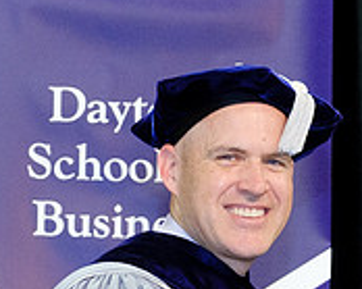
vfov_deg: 6.9
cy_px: 497
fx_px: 2345
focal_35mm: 219
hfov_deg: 8.8
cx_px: 372
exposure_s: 1/125
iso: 1600
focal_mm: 27.4
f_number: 4
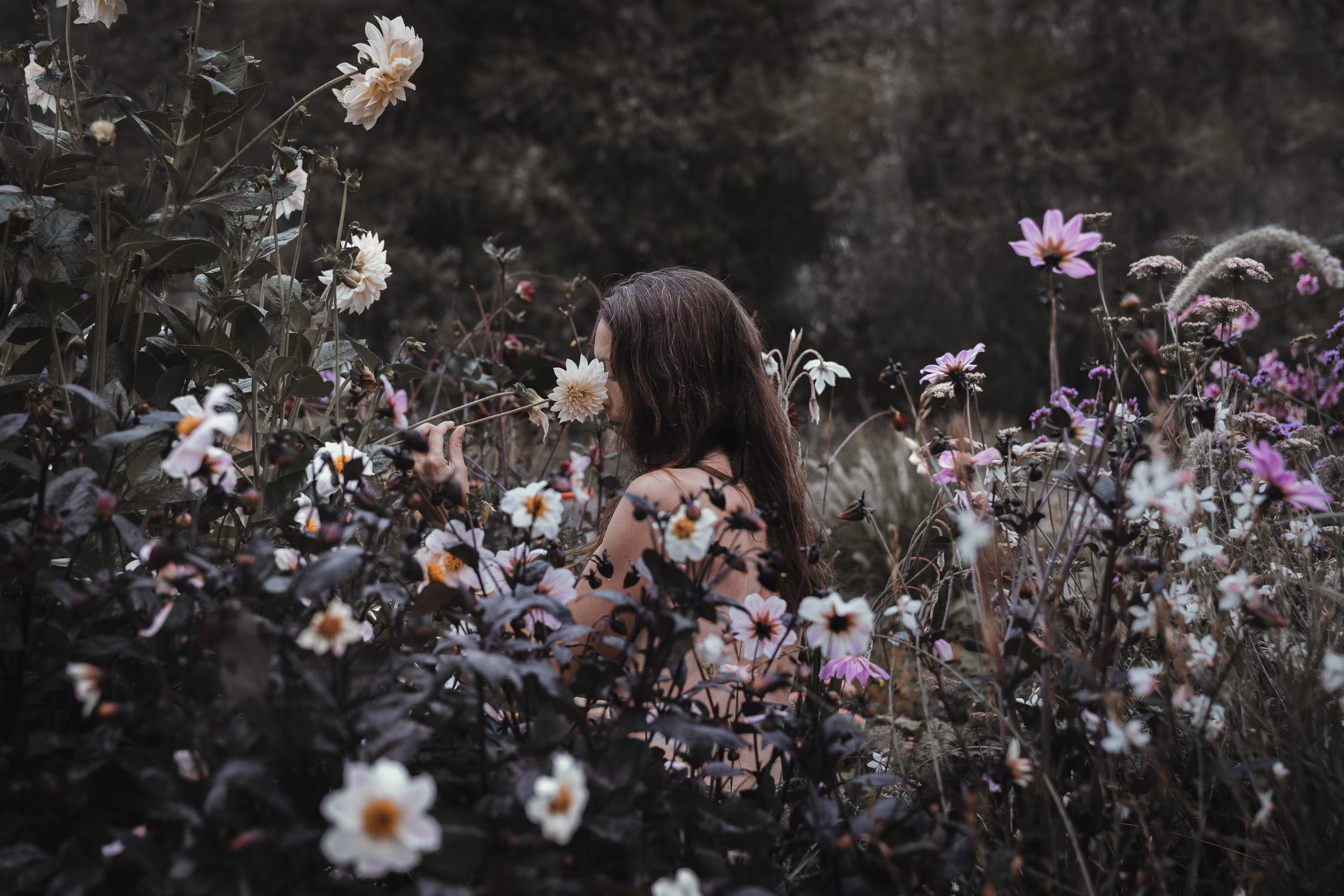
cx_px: 672
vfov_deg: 30.5
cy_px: 448
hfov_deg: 44.5
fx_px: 1643
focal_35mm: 44
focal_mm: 44
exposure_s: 1/400
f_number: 2.8
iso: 200
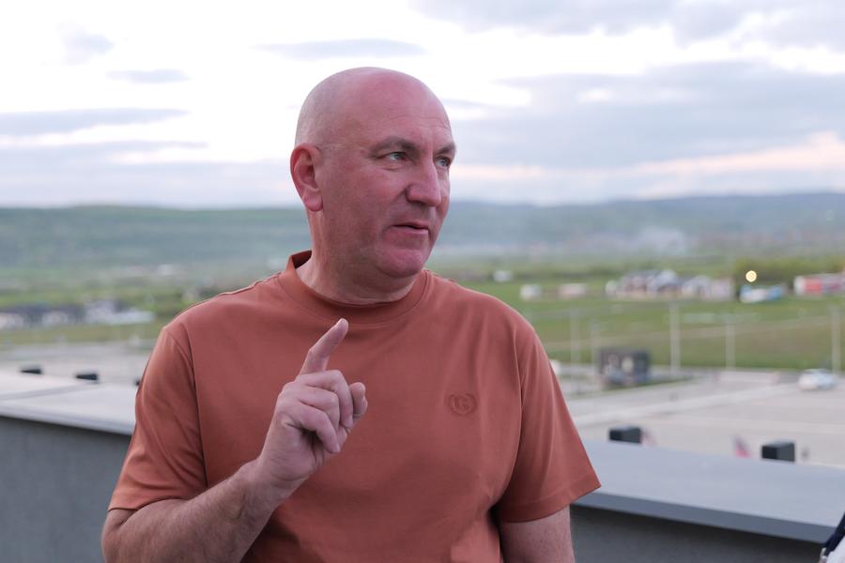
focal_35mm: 54
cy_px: 282
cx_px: 422
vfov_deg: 25.1
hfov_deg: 36.9
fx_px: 1267
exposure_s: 1/1000
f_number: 4
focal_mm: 54
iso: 8000
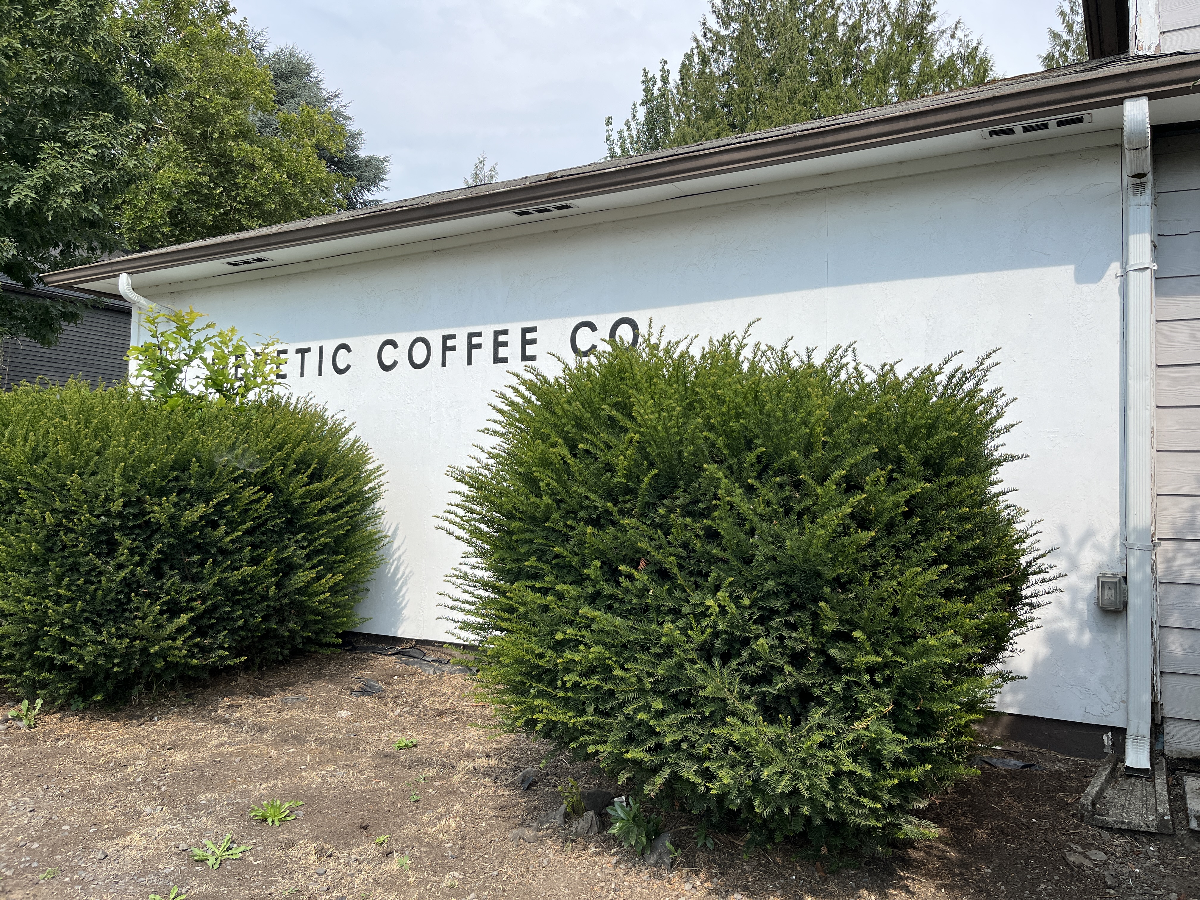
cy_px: 450
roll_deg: -1.6
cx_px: 600
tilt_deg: +1.6
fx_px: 901
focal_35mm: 26
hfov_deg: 67.3
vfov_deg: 53.1
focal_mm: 5.1
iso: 50
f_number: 1.6
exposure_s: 1/2571
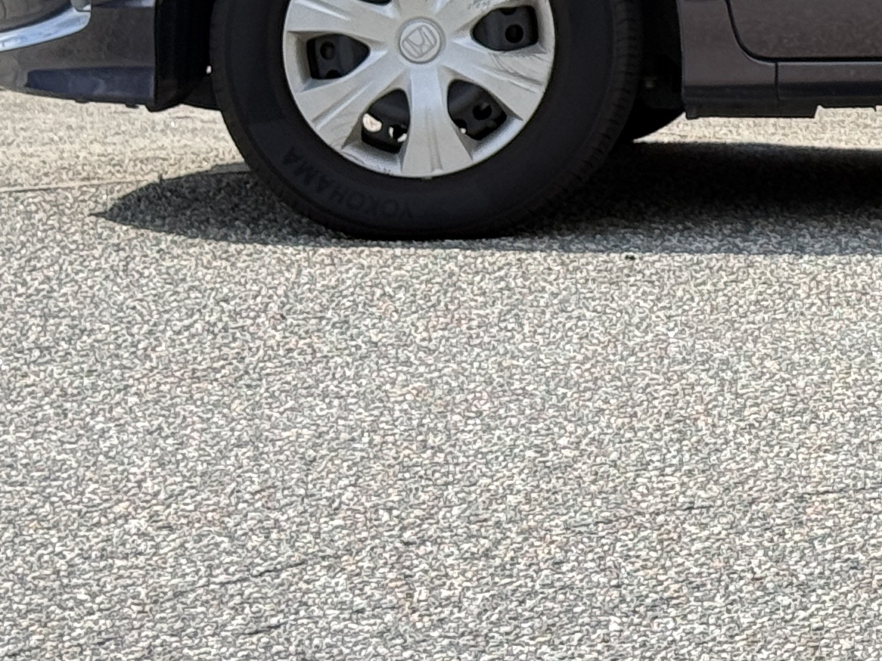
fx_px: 4229
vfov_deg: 8.7
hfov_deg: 11.5
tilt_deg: +1.1
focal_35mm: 166
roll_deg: -1.3
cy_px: -343
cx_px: 1290
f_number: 1.78
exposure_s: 1/1715
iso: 80
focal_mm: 6.76
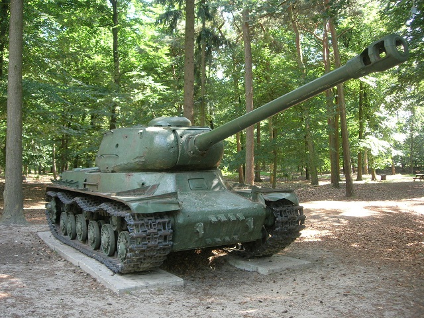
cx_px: 212
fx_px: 465
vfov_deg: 37.7
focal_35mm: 38
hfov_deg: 49.0
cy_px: 159
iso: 78
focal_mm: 7.8
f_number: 2.8
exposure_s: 1/51.7
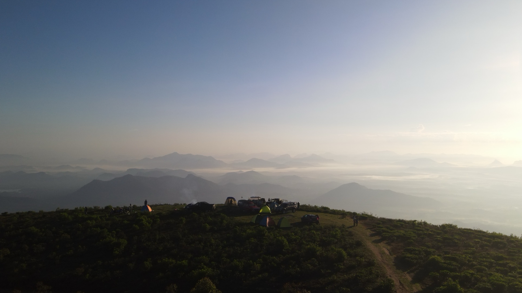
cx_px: 262
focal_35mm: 27
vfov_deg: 42.5
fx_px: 374
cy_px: 108
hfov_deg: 69.9
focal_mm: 4.5
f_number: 2.8
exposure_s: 1/20
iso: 100
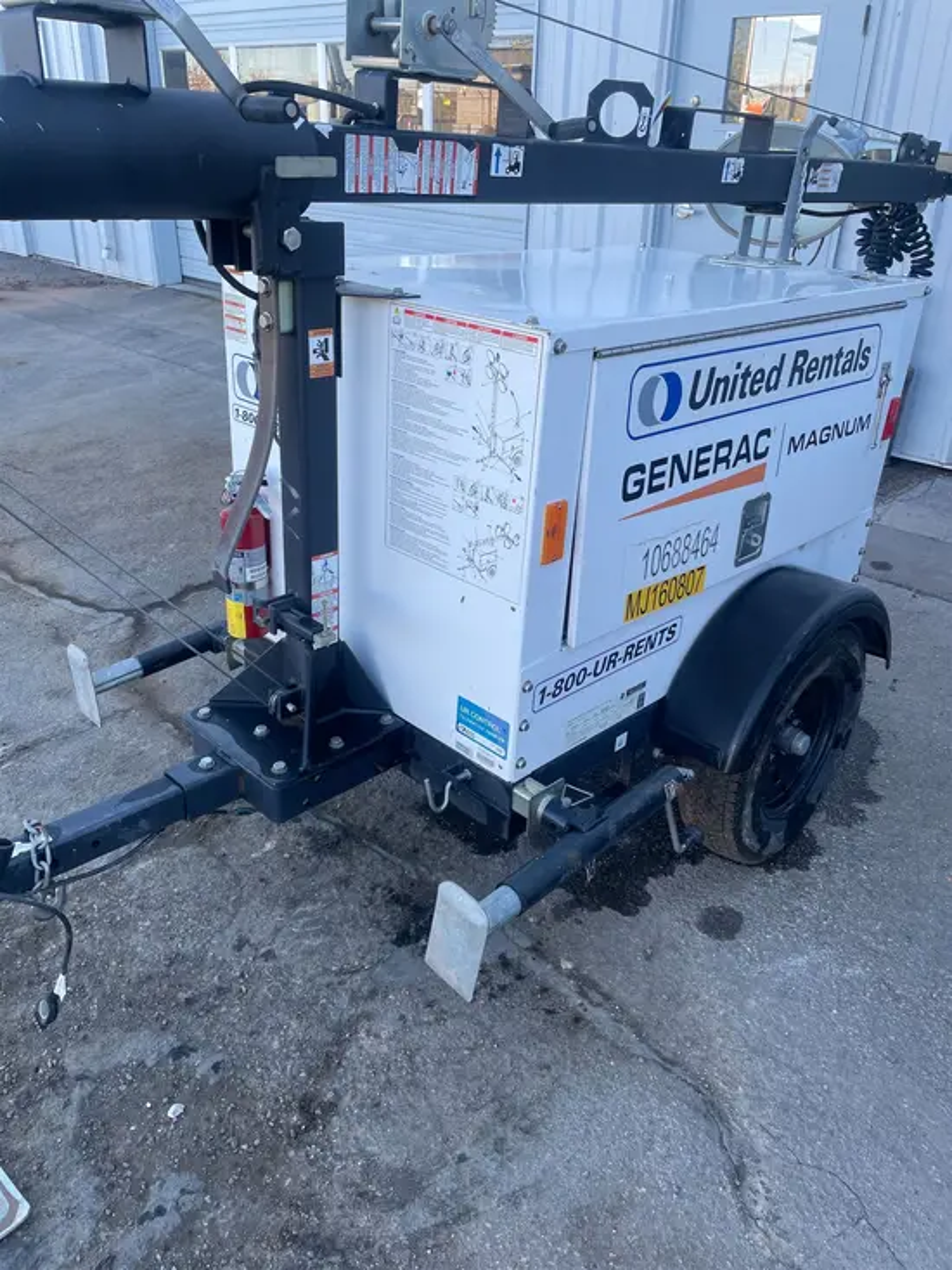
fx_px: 953
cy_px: 635
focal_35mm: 26
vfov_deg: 67.3
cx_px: 476
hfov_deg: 53.1
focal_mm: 4.2
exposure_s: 1/287
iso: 32
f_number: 1.6
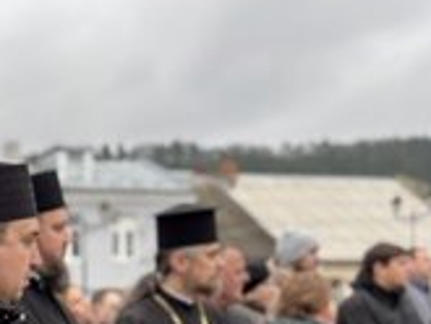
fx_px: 785
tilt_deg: -3.4
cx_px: -44
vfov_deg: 22.0
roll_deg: +0.8
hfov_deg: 28.0
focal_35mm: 63
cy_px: 358
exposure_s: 1/198
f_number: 1.6
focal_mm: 5.96
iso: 40
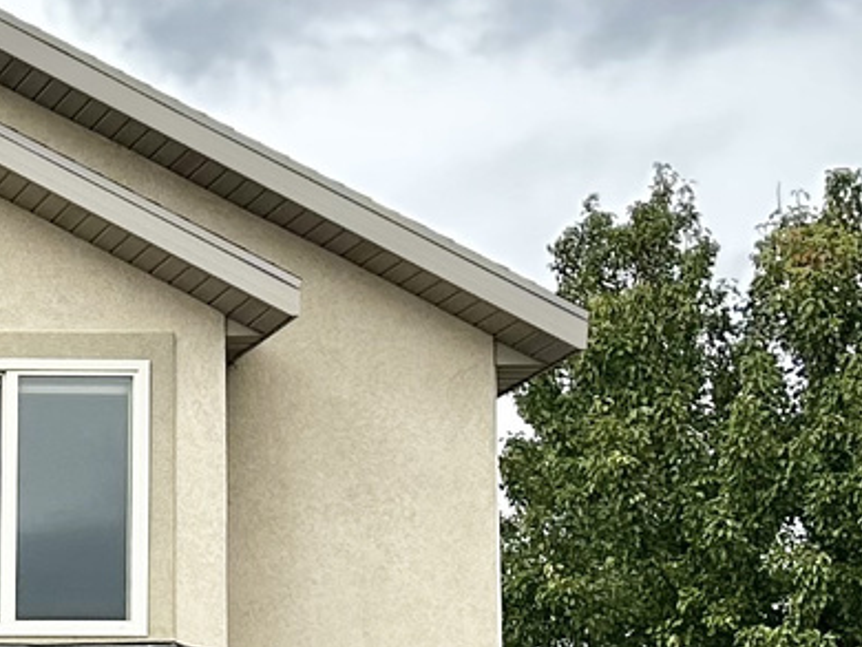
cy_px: 1150
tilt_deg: +1.5
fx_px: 3140
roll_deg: -0.8
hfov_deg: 13.4
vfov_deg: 11.0
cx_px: -853
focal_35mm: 126
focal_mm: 6.86
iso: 80
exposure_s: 1/2252
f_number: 1.78
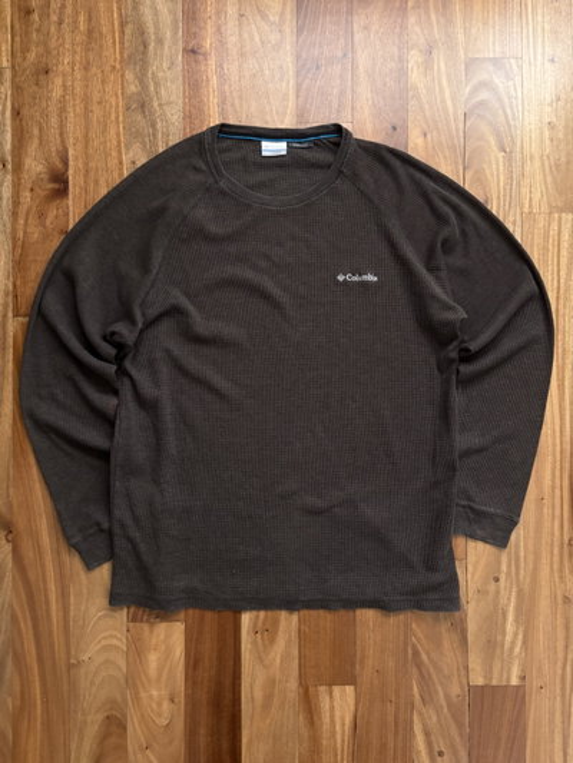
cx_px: 286
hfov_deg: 53.1
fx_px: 574
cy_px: 382
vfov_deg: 67.3
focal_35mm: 26
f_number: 1.6
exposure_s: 1/60
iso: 250
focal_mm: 5.96
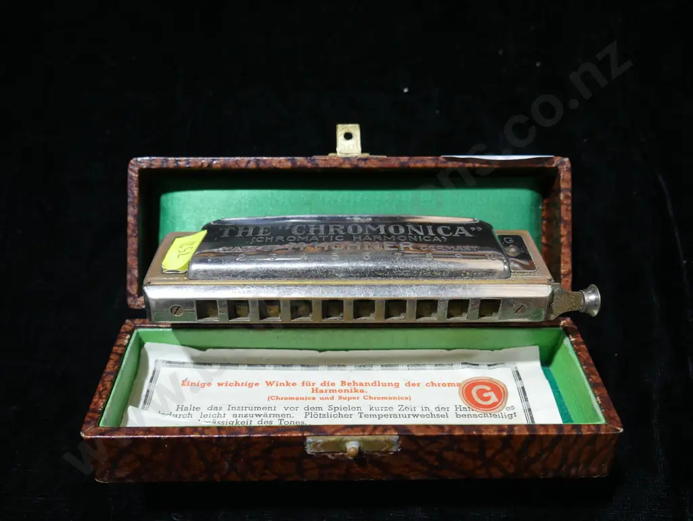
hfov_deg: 53.9
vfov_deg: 41.8
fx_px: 681
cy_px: 260
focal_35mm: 34
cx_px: 346
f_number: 4
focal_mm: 17
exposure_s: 1/60
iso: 400
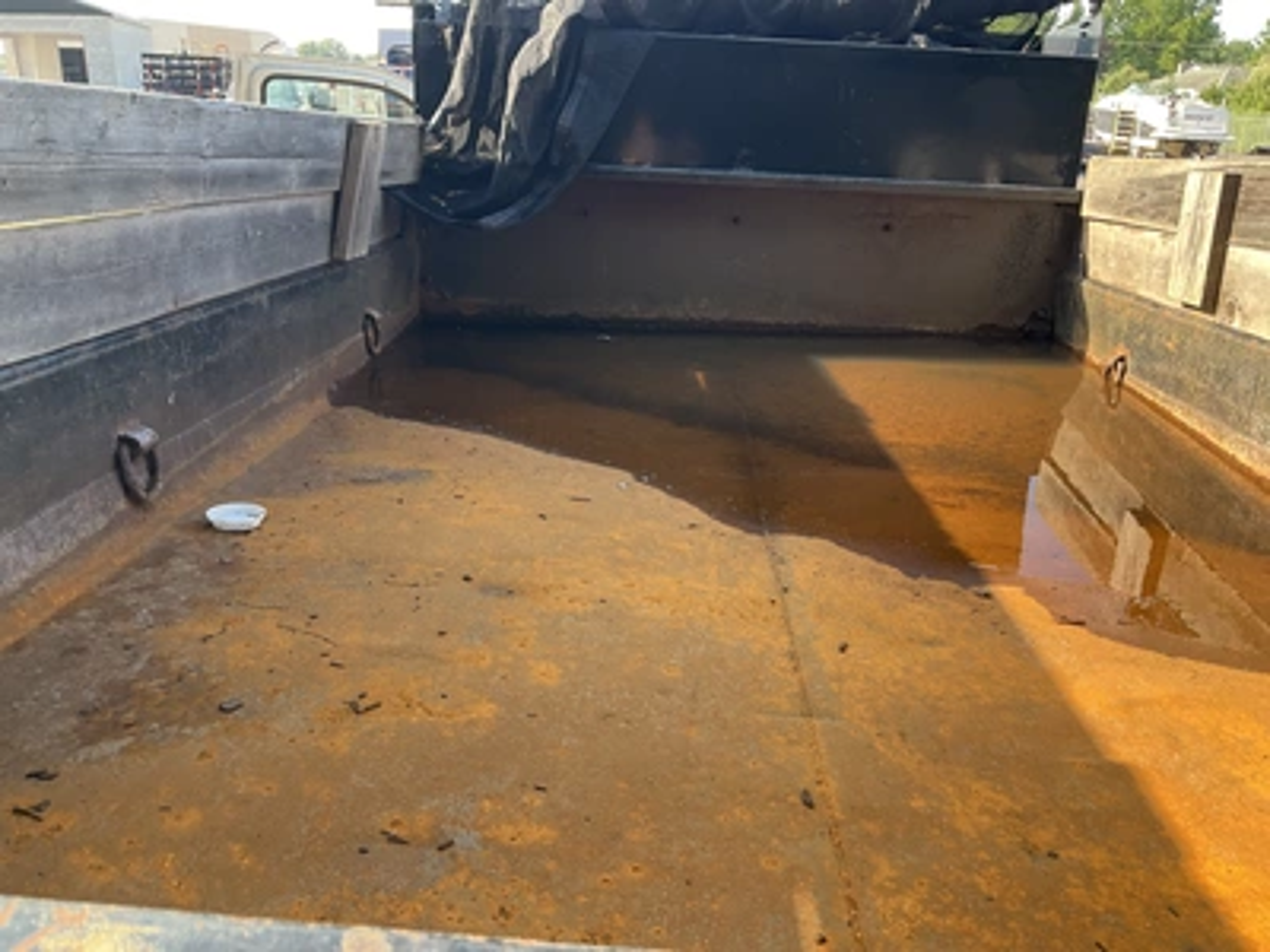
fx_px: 1064
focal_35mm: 29
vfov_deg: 48.2
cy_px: 476
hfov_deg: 61.7
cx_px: 635
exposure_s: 1/122
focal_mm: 3
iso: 16
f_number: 1.8
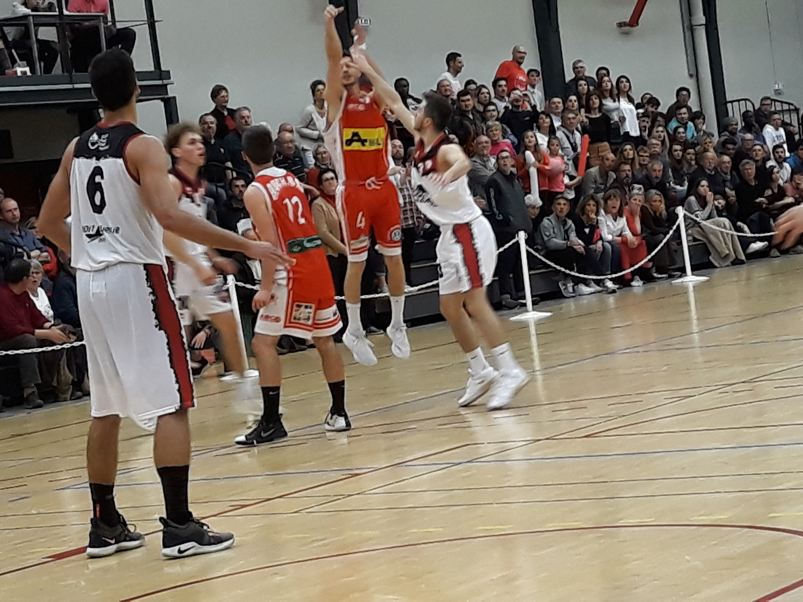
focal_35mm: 27
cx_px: 402
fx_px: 626
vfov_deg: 51.4
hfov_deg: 65.3
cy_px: 301
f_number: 1.7
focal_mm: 3.71
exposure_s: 1/50
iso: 100
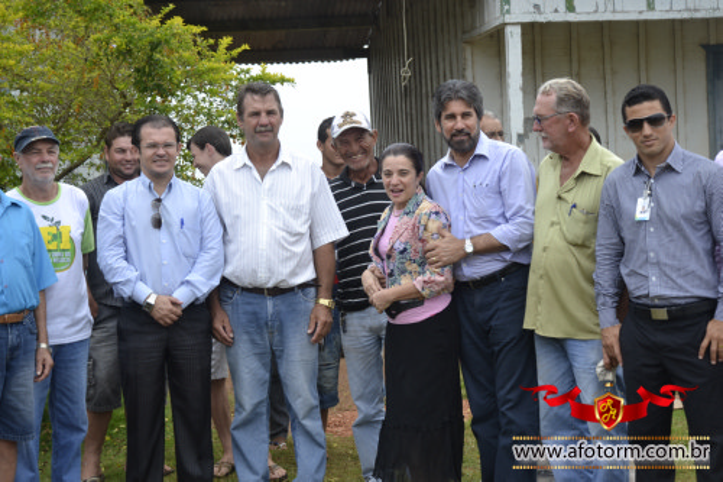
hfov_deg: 26.0
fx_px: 1566
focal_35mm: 78
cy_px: 241
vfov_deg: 17.5
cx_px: 362
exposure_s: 1/160
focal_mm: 52
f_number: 6.3
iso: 100
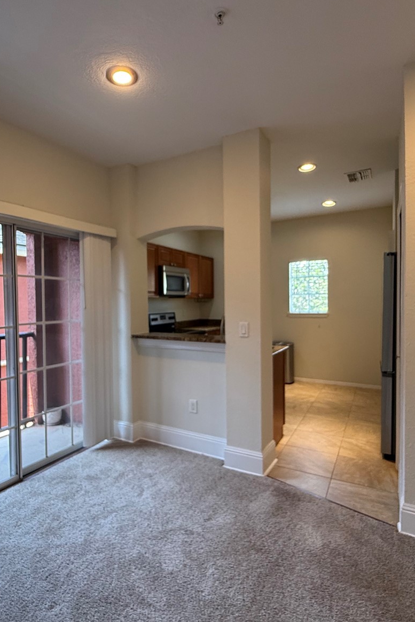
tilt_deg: -1.8
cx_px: 181
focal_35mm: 20
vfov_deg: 84.0
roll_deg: +0.2
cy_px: 312
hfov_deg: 61.7
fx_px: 346
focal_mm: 2.22
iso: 160
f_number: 2.2
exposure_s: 1/120
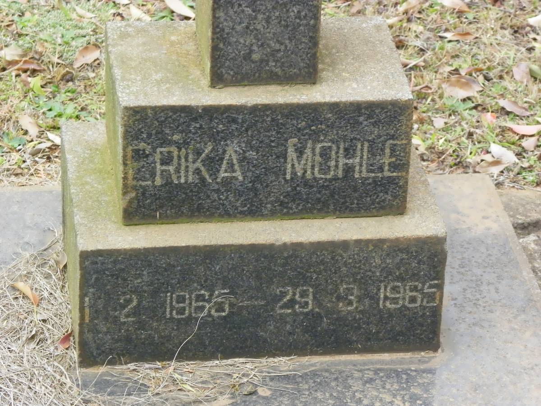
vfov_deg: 9.7
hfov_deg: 12.9
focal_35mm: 153
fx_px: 2391
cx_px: 270
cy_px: 203
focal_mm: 27.2
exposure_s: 1/60
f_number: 4.5
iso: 200
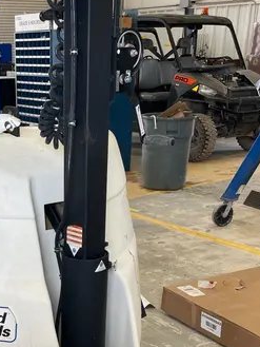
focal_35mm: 58
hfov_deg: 24.7
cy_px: 304
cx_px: 43
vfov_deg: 31.8
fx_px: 580
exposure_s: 1/120
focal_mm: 4.2
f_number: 1.6
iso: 40
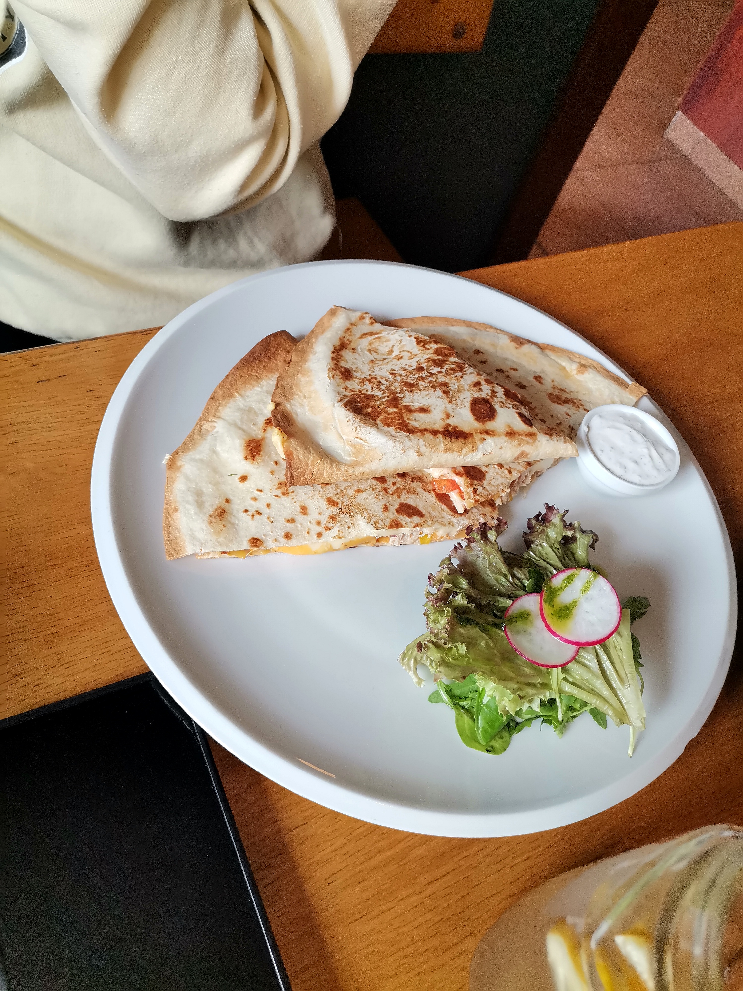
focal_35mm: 26
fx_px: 744
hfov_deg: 53.1
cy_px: 496
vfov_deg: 67.3
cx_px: 372
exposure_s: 1/100
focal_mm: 4.75
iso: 125
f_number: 1.8
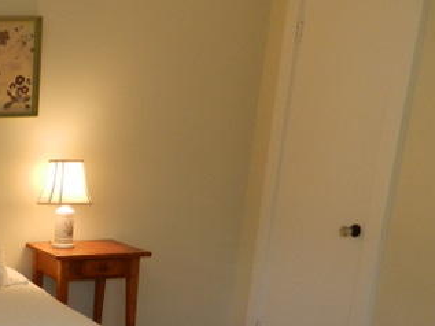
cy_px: 333
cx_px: -103
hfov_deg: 28.4
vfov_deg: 24.0
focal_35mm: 58
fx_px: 729
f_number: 3.4
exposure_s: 1/50
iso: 160
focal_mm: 4
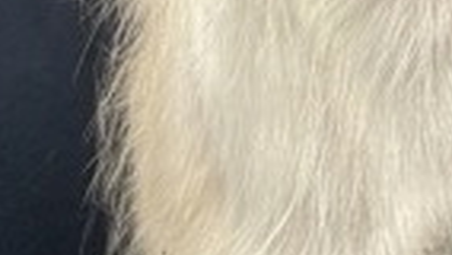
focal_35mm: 97
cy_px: -277
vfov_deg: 11.2
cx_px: 441
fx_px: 1163
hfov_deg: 21.3
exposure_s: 1/43
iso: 64
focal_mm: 2.69
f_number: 1.9
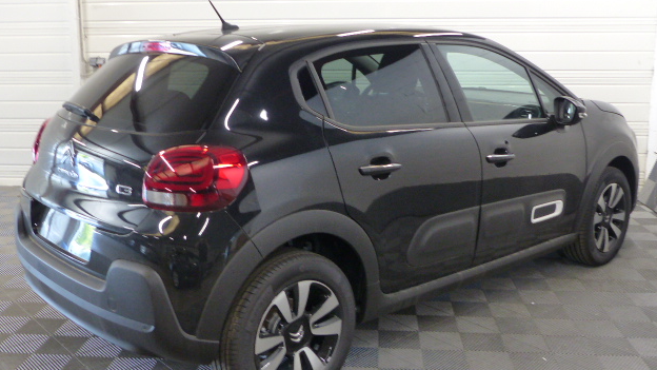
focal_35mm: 38
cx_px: 324
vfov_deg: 31.2
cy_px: 170
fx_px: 662
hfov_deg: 52.8
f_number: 2.8
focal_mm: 6
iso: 400
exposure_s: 1/40
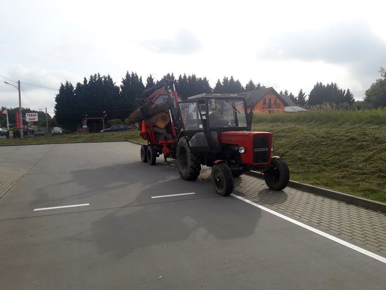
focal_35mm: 27
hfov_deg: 65.3
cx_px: 193
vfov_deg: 51.4
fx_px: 301
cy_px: 145
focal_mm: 3.6
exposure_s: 1/1309
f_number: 1.9
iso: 40
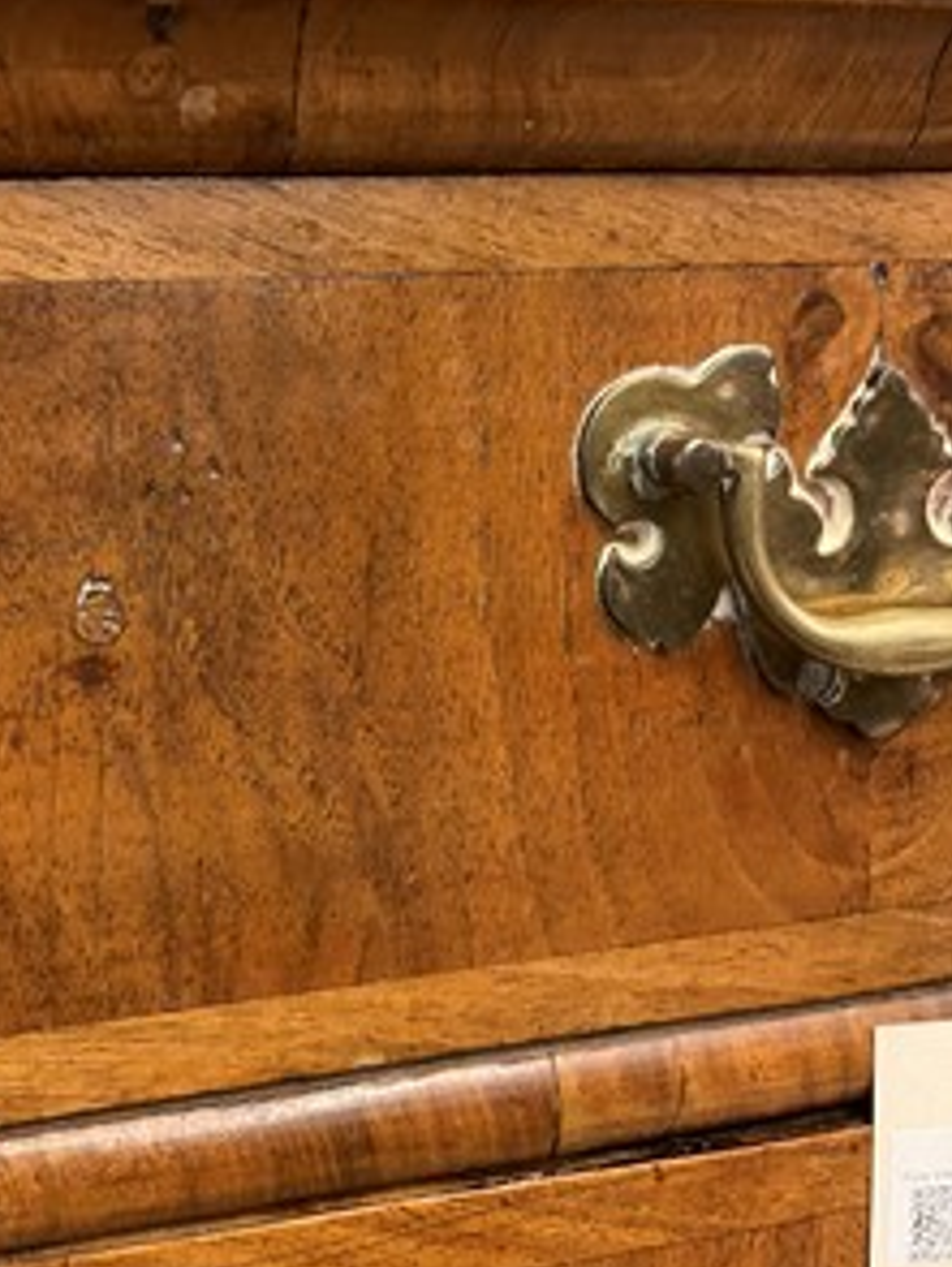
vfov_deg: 53.0
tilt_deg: -5.3
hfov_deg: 41.3
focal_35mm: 34
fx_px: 1245
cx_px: 310
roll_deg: -0.1
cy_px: 435
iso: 640
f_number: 1.6
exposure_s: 1/33
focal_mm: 5.1
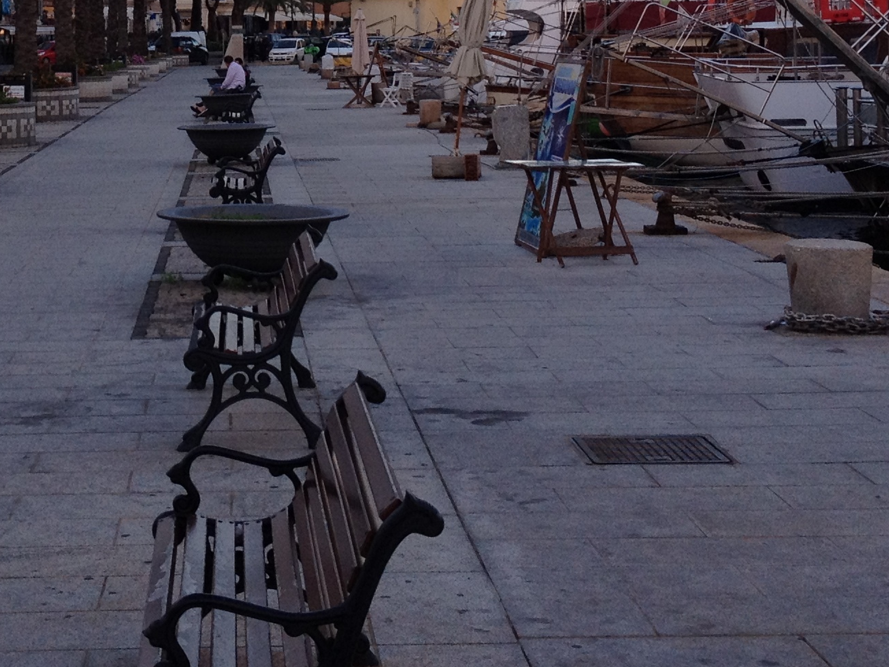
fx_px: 2260
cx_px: 179
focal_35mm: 88
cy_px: -55
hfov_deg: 22.0
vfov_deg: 16.3
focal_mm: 4.28
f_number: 2.4
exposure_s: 1/201
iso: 64
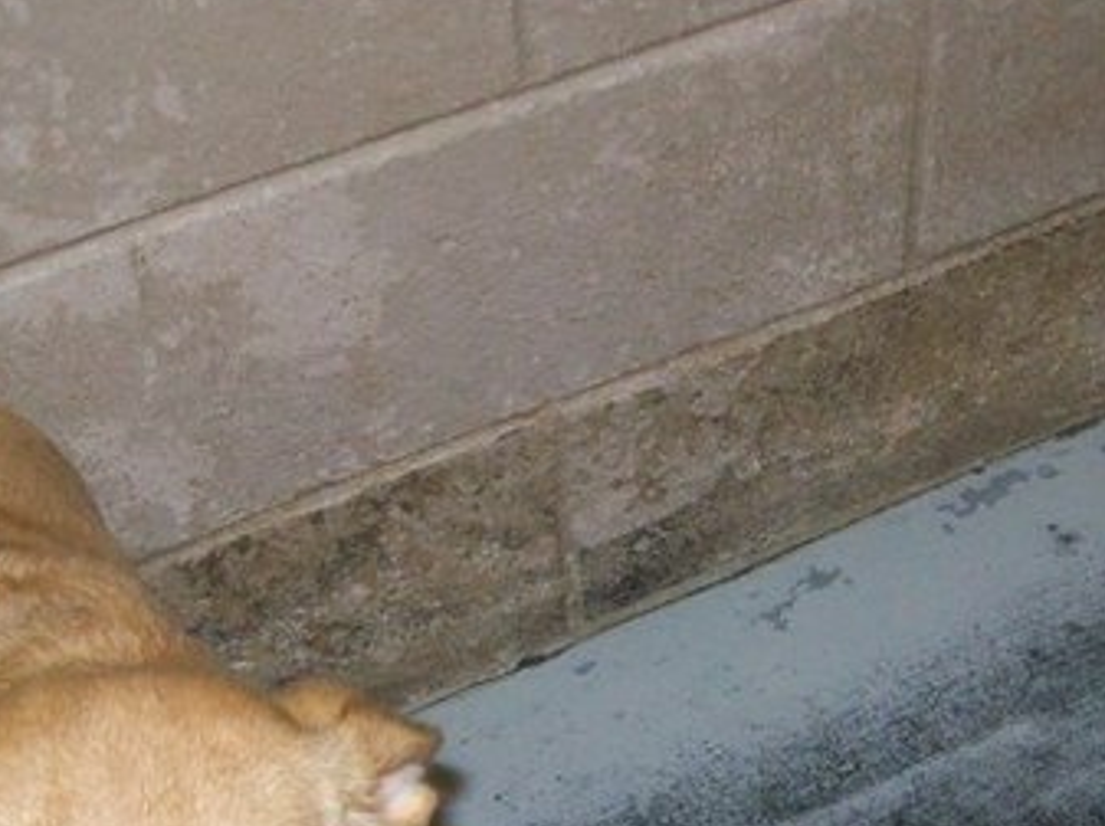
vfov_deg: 17.8
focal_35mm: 82
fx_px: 2615
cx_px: 849
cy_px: 687
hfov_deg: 23.6
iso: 200
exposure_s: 1/64
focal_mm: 6
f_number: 2.7
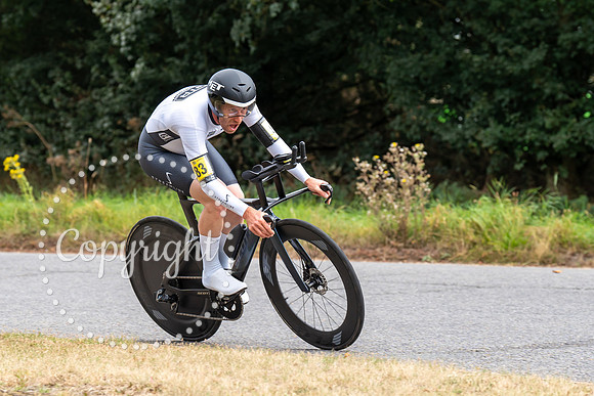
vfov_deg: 7.9
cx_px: 225
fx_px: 2863
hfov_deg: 11.8
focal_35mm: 173
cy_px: 163
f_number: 4
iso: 320
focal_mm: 112
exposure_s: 1/1000
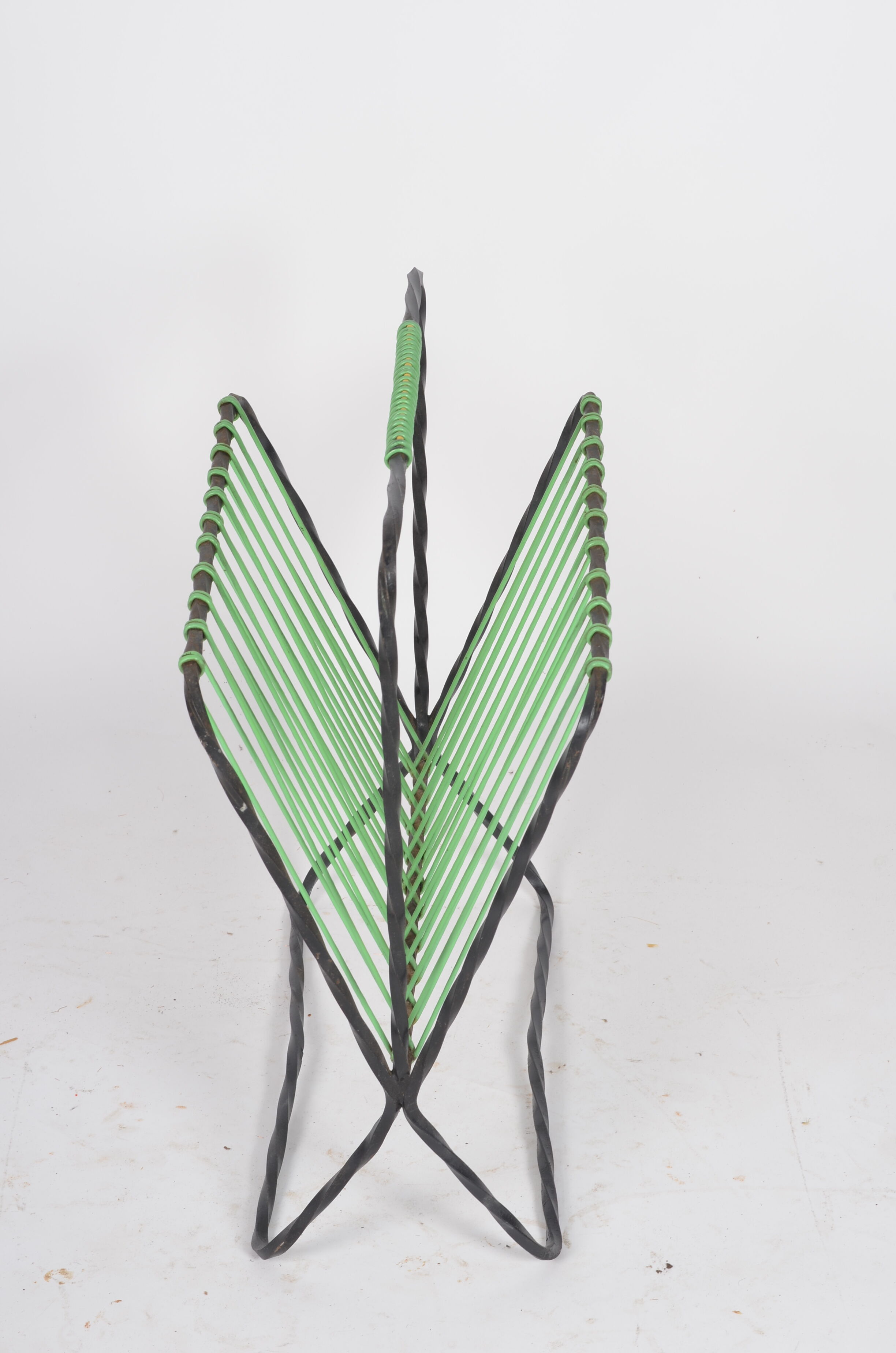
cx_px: 448
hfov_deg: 18.1
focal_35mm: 75
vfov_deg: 27.0
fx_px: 2812
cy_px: 676
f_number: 11
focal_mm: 50
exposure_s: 1/125
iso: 100
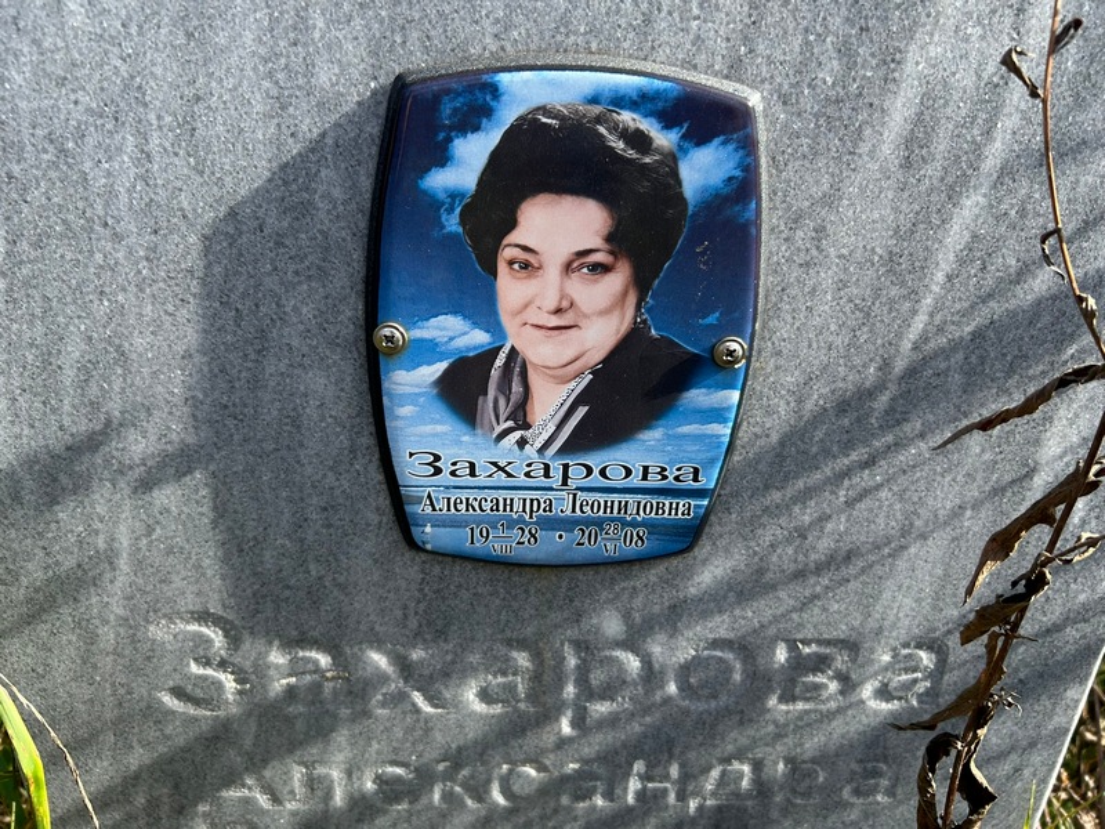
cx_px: 552
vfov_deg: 53.1
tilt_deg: -22.6
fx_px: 830
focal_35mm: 26
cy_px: 414
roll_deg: -3.3
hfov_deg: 67.3
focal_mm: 5.7
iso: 50
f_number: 1.5
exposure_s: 1/1266
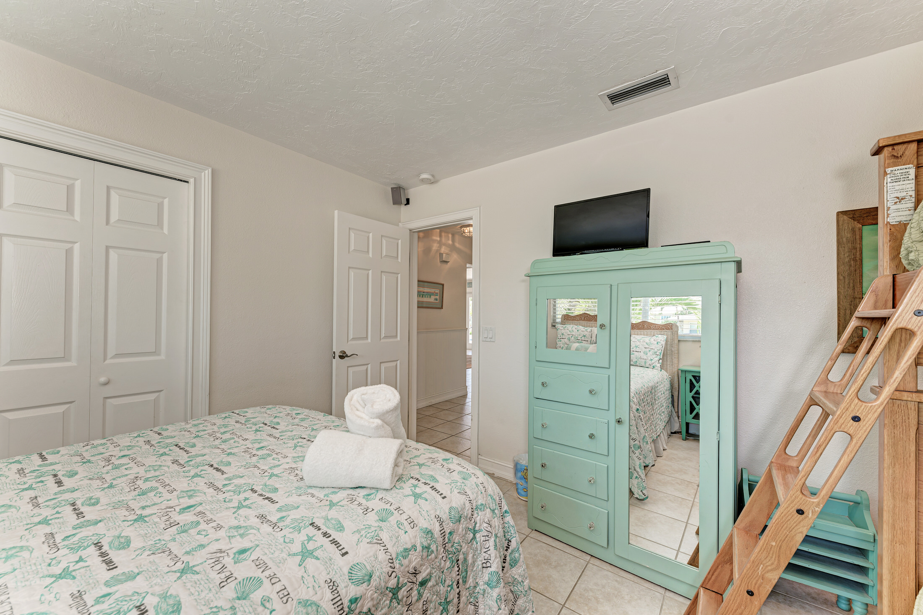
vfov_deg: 81.2
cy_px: 308
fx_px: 359
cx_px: 462
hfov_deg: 104.3
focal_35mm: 14
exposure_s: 1/20
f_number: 7.1
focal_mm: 14
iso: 100
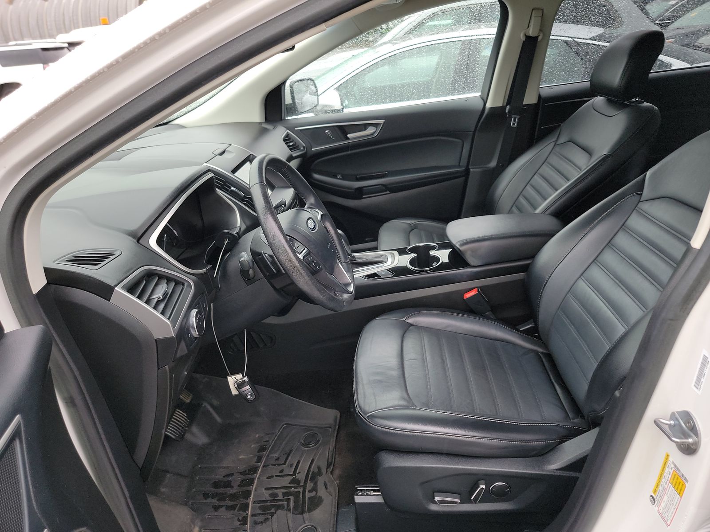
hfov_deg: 71.6
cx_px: 355
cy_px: 266
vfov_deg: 56.8
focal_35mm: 24
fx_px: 492
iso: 295
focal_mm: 6.7
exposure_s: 1/59
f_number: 1.8
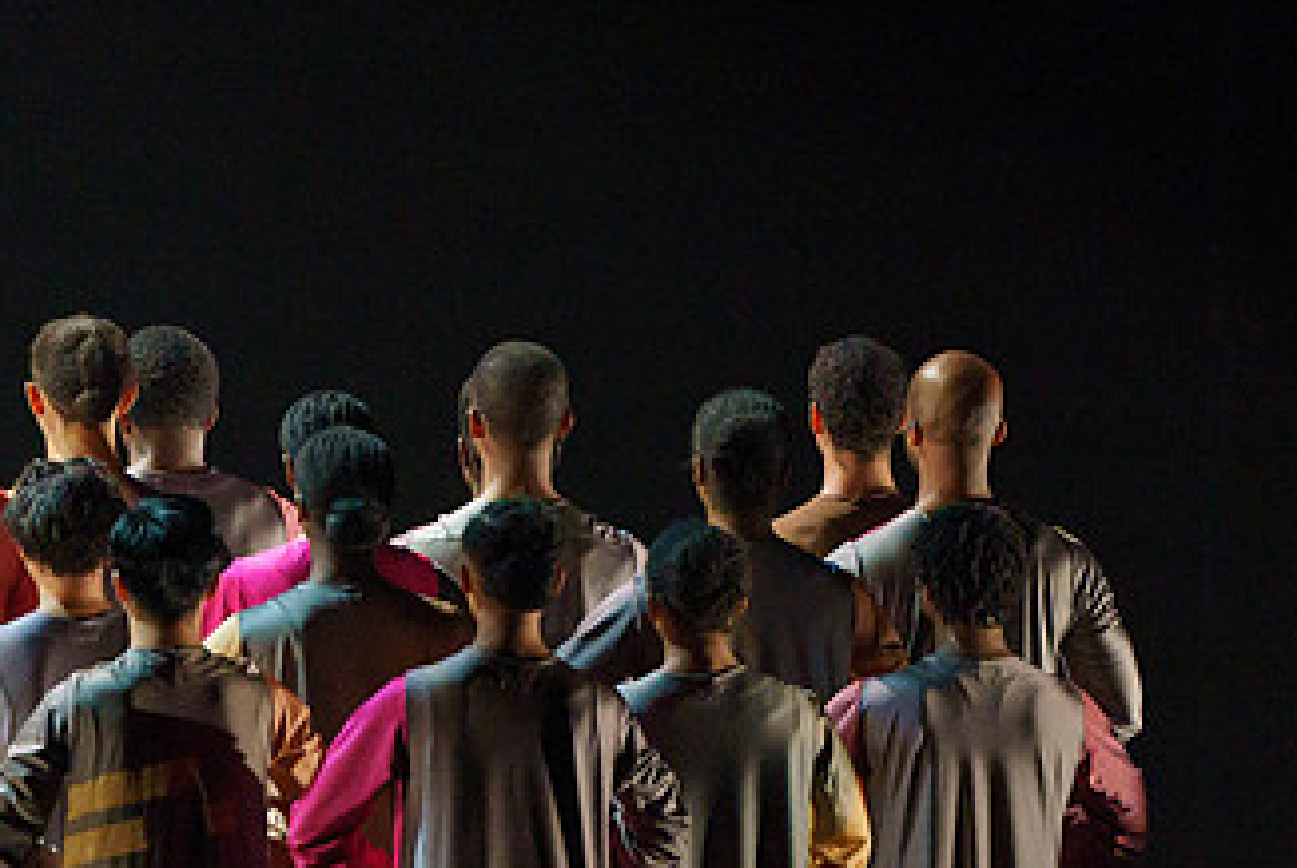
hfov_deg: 3.5
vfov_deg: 2.3
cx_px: 473
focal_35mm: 588
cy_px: 615
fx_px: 21203
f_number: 5.6
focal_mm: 285
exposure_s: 1/250
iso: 6400
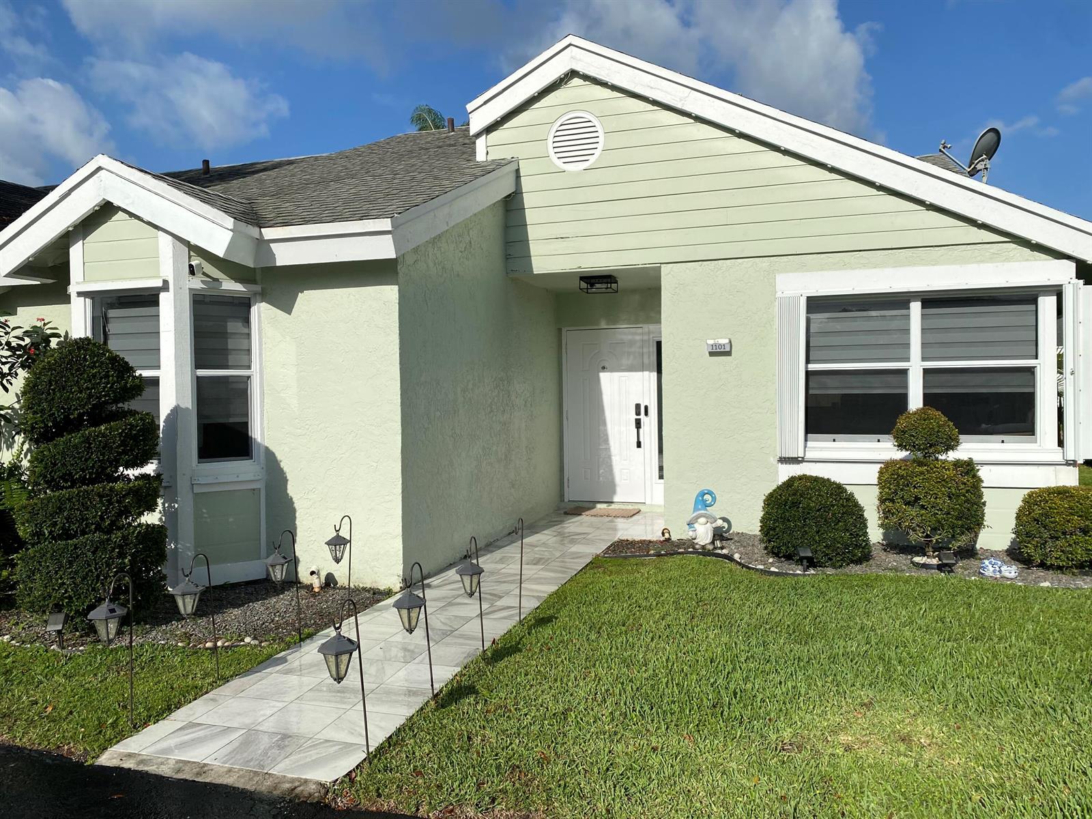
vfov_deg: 53.1
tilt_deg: -1.0
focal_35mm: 26
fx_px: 820
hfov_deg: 67.3
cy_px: 410
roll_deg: +0.8
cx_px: 546
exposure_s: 1/7194
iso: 32
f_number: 1.8
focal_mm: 4.25
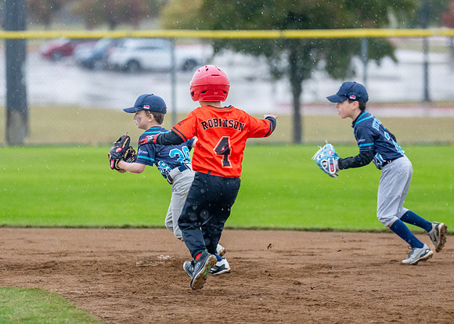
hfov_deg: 6.0
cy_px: 143
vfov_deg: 4.3
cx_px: 254
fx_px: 4301
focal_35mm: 334
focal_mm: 178
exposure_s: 1/1000
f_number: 2.8
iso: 1600
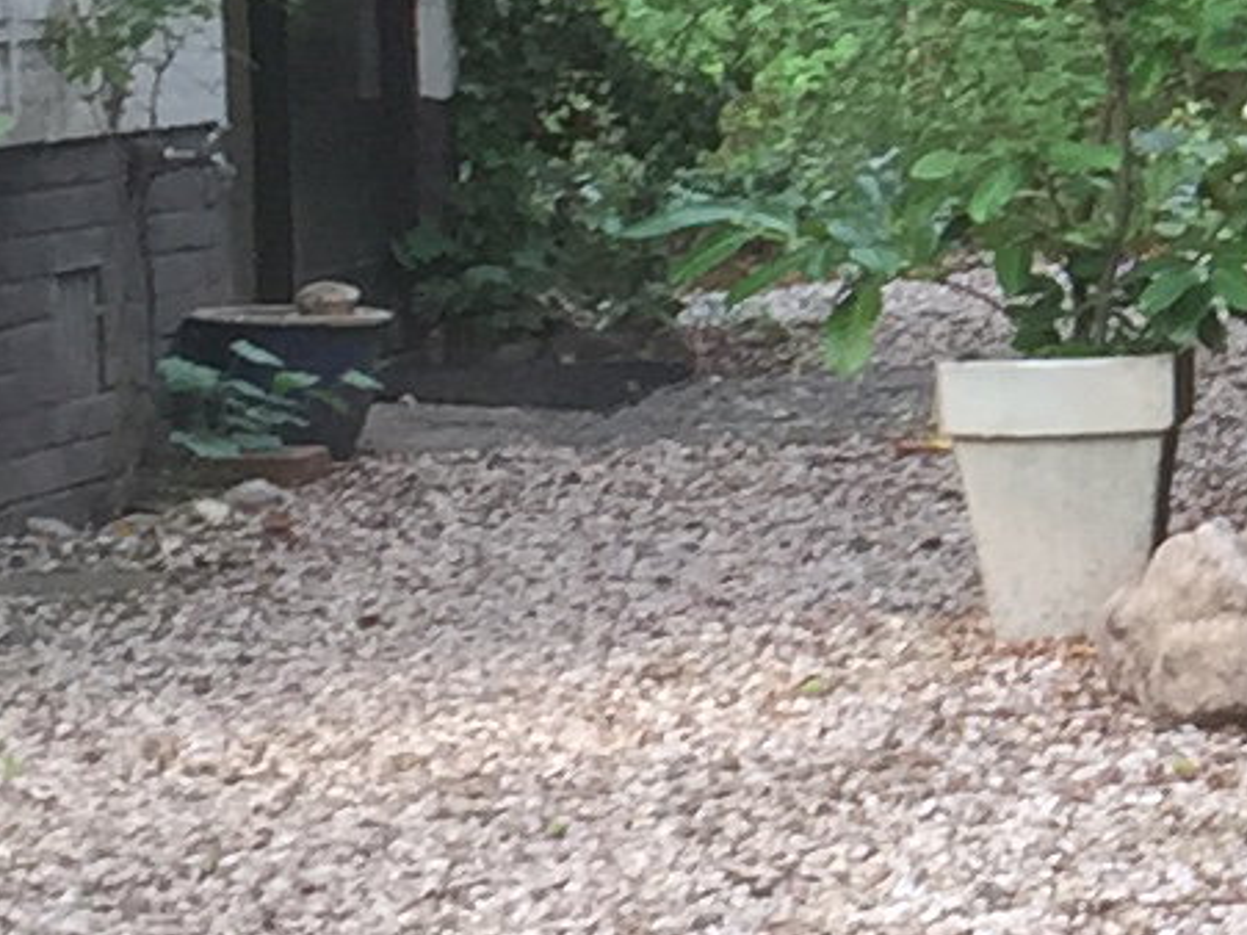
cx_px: 2632
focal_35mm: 210
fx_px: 7563
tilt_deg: +0.2
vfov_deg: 7.0
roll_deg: +1.1
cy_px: -83
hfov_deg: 8.8
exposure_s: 1/100
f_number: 2.2
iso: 50
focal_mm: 4.15
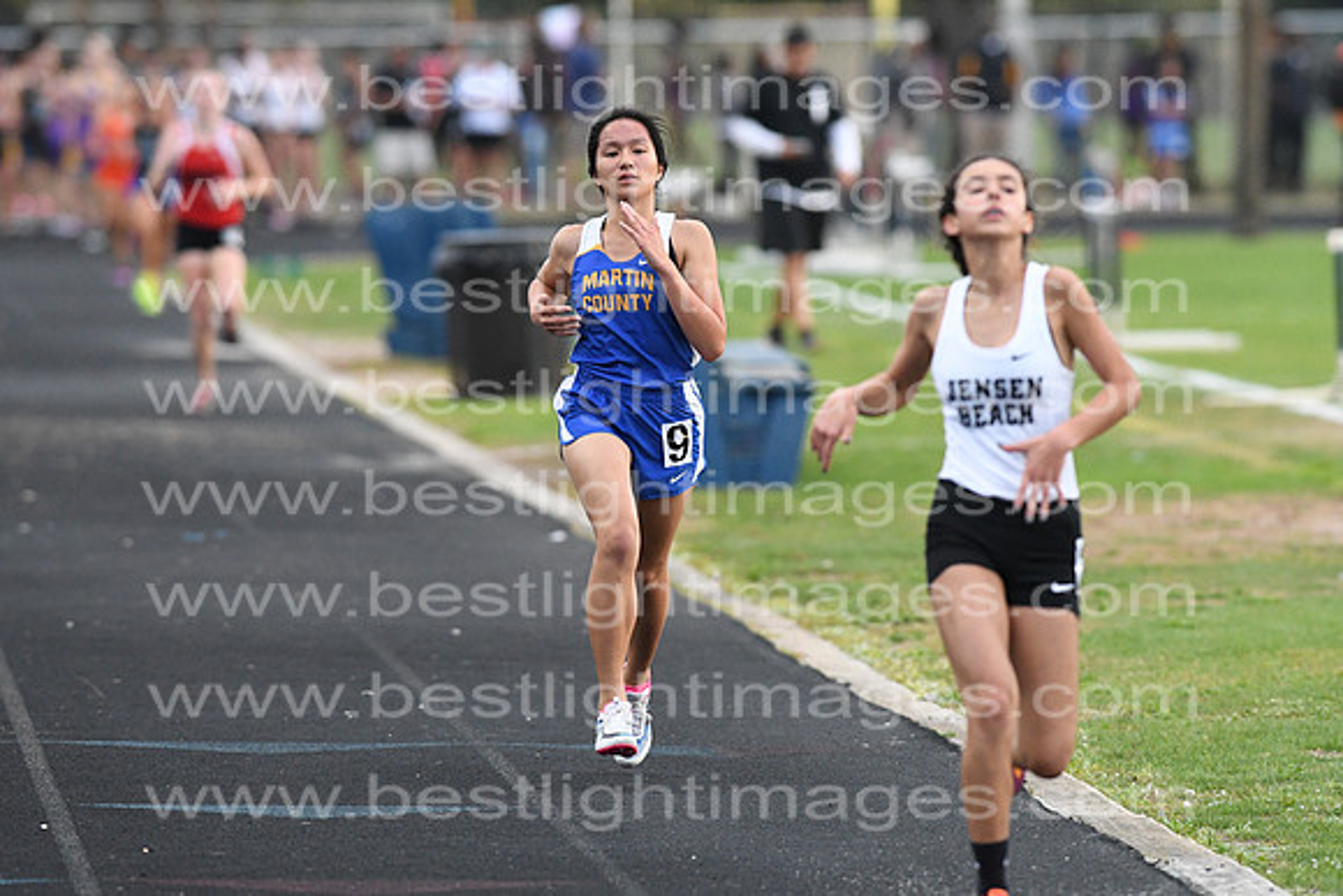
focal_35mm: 450
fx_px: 16791
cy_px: 448
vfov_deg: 3.1
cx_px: 672
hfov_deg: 4.6
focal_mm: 300
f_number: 4
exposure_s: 1/1250
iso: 3200
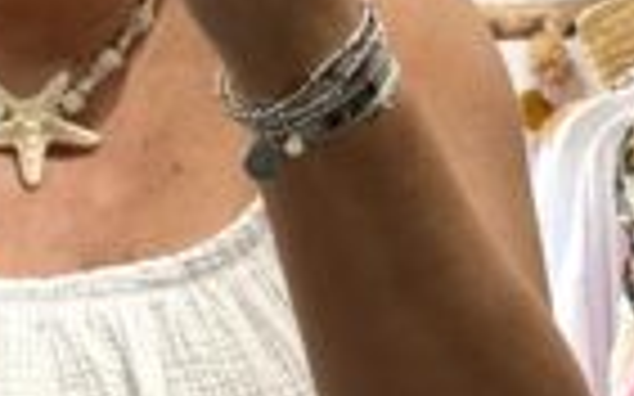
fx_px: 3333
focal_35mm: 193
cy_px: 414
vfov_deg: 6.8
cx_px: 103
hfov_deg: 10.8
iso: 125
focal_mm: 7.5
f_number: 2.2
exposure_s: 1/50
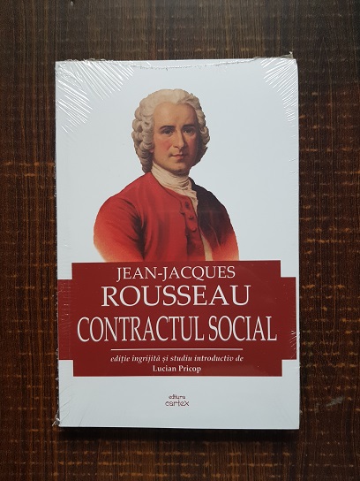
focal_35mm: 26
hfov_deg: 53.1
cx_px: 180
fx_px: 361
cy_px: 240
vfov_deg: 67.3
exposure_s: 1/11
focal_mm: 4.3
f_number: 1.7
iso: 200
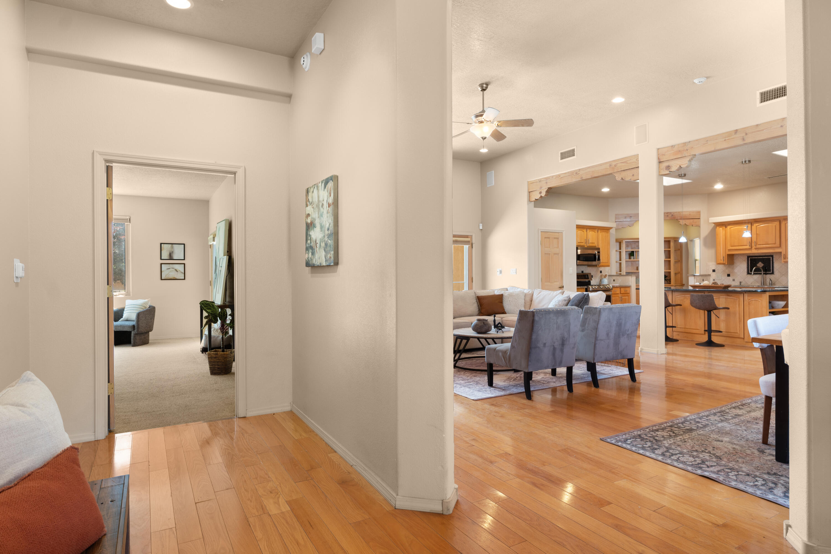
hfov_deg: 83.3
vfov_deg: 61.3
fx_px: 467
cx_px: 416
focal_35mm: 20
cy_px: 277
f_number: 8
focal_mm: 13.5
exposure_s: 1
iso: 100
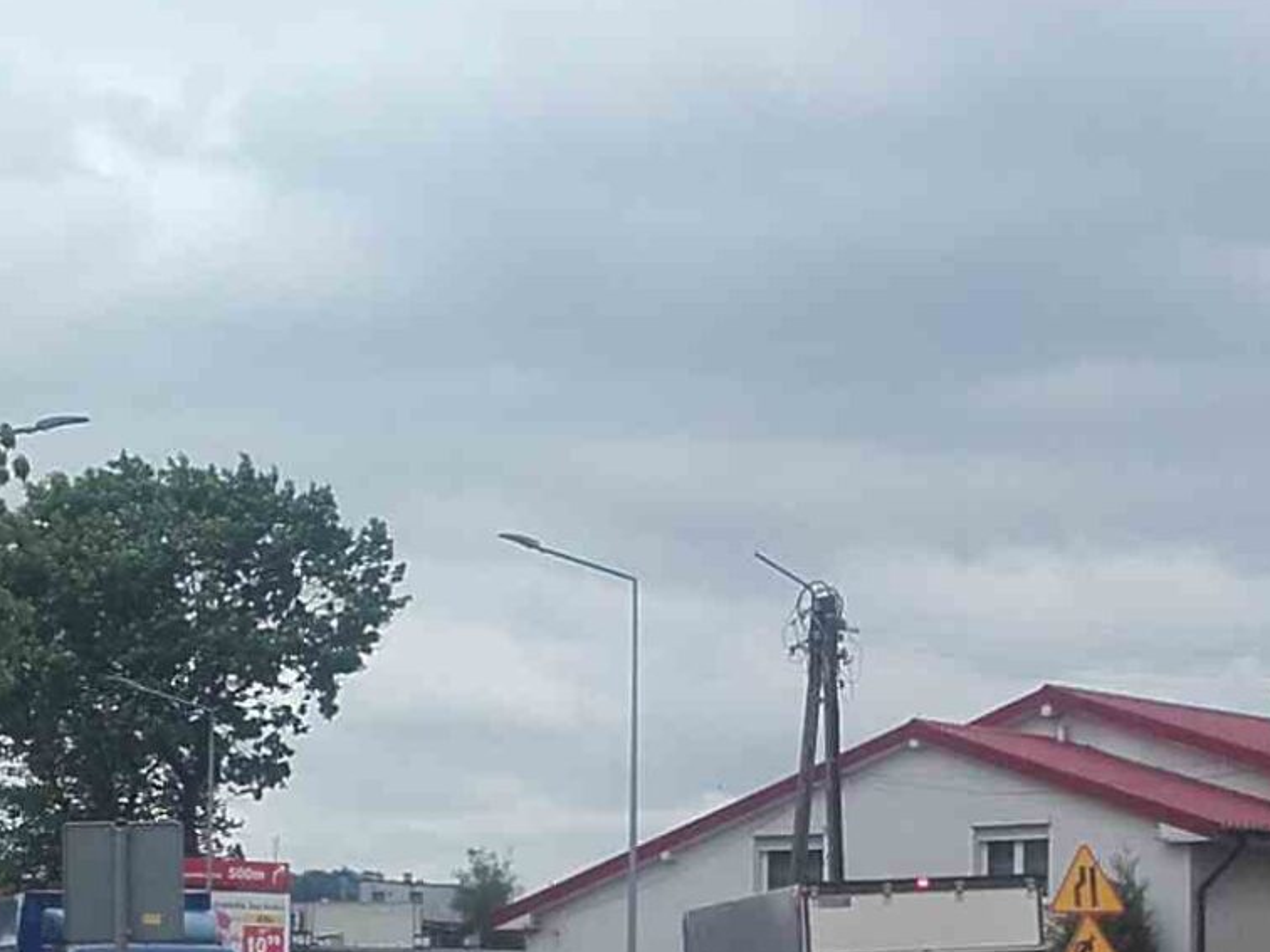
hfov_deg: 18.6
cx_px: 968
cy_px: 959
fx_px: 3852
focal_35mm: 105
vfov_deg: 13.9
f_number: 2.2
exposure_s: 1/886
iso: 50
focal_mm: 3.31
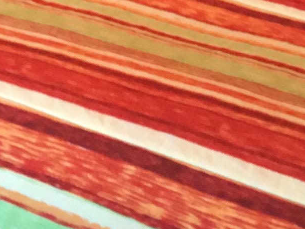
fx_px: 1260
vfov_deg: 9.4
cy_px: -295
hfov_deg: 13.8
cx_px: 124
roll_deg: +1.0
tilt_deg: -8.2
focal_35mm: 143
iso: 200
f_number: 2.2
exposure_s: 1/30
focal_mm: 4.15
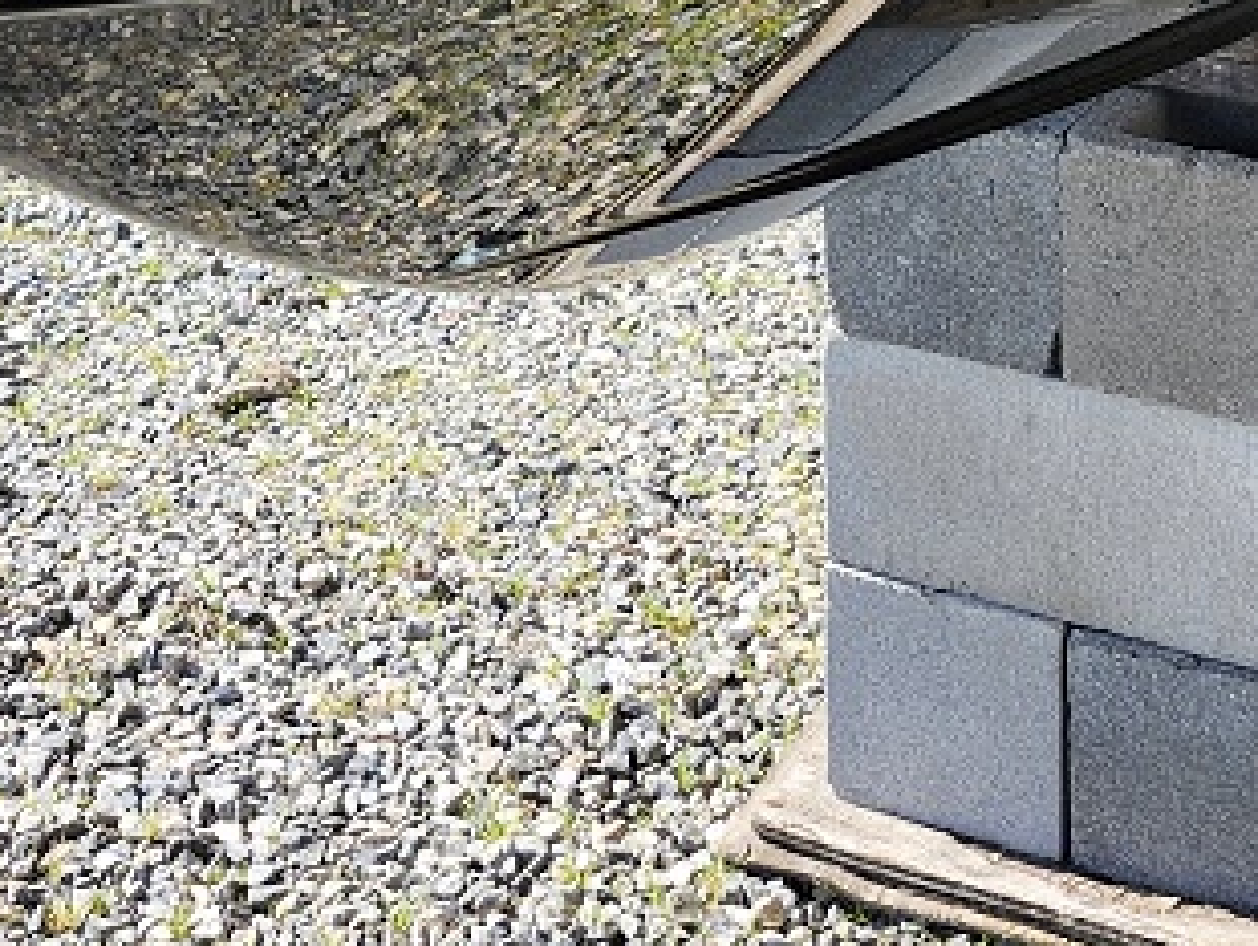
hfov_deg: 21.9
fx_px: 3237
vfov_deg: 14.9
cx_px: 386
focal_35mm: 89
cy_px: -646
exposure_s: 1/550
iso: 25
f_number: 1.8
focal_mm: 5.54
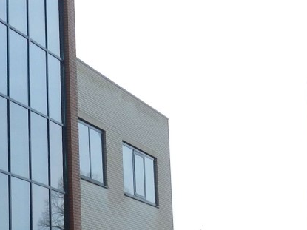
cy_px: 115
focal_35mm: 111
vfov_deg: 13.3
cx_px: -126
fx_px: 984
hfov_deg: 16.5
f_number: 3.7
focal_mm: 5.6
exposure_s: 1/400
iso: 160
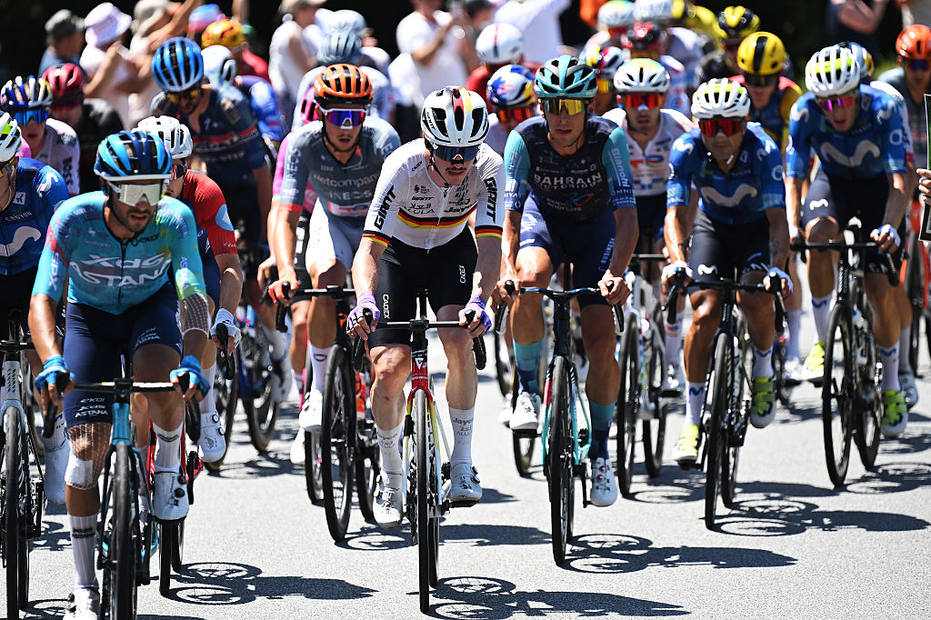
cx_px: 466
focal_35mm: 277
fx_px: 7161
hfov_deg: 7.4
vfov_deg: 5.0
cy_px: 310
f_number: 2.8
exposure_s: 1/2500
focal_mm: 185
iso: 250
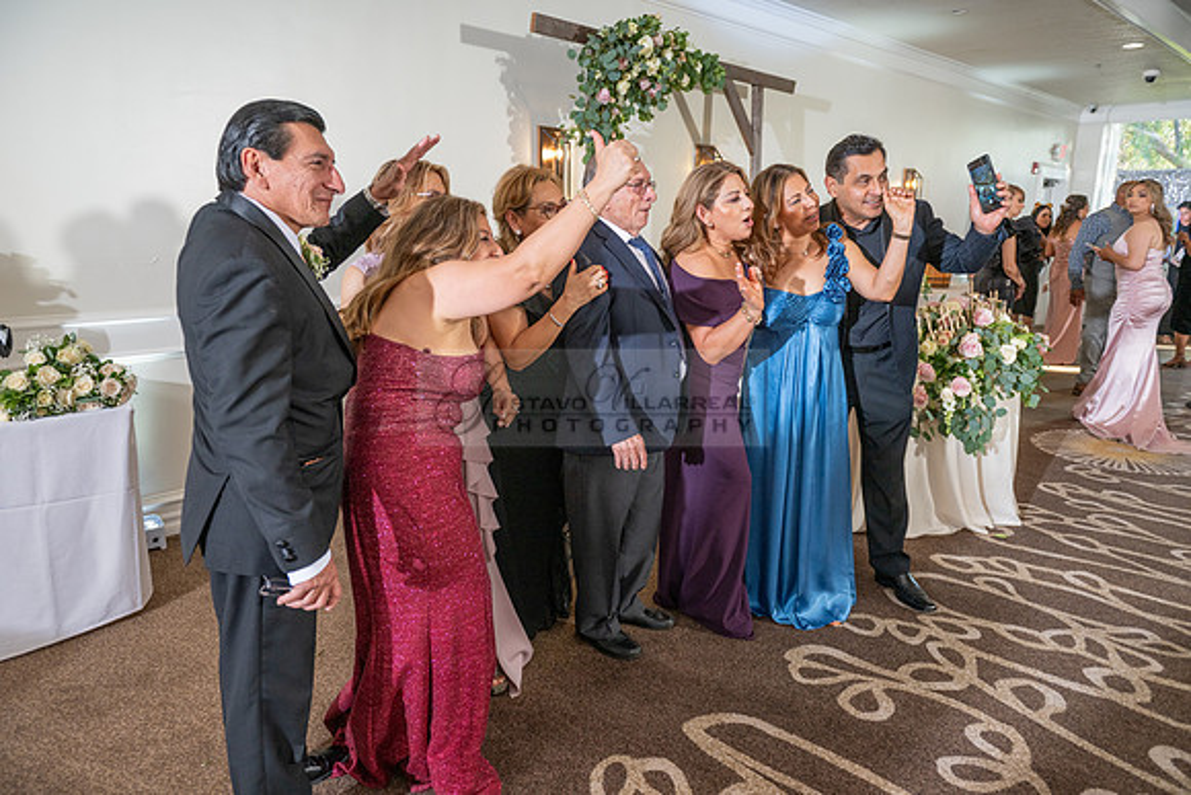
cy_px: 398
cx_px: 596
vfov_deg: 53.2
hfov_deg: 73.7
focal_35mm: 24
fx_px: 794
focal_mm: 24
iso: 400
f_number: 3.5
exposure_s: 1/200
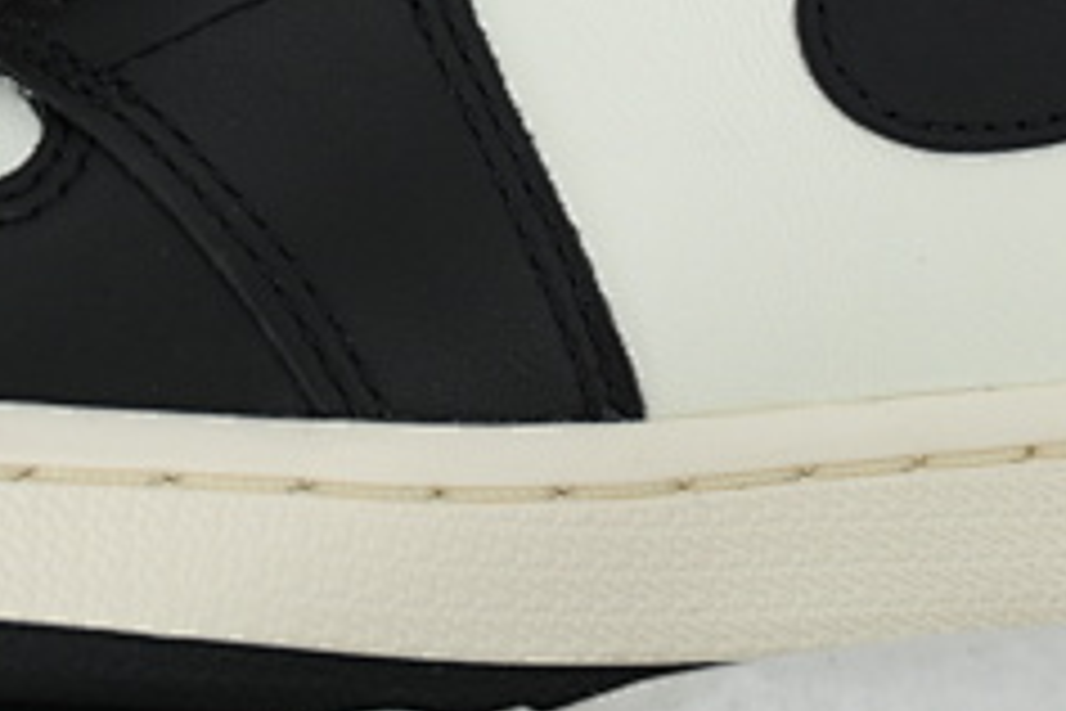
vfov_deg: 11.3
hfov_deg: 17.8
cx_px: 571
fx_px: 3405
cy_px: -434
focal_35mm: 115
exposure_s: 1/100
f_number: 10
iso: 400
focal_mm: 34
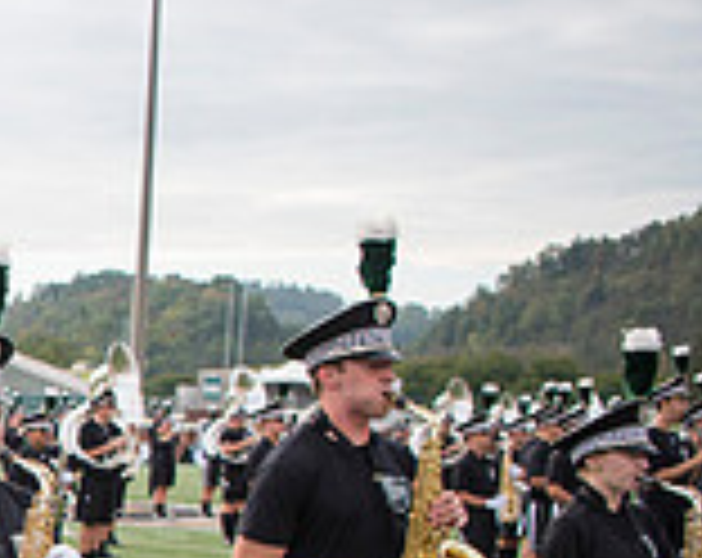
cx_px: -500
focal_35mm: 84
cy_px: 668
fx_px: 1741
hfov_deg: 18.6
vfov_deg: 17.4
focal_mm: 24
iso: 400
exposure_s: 1/2000
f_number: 2.8
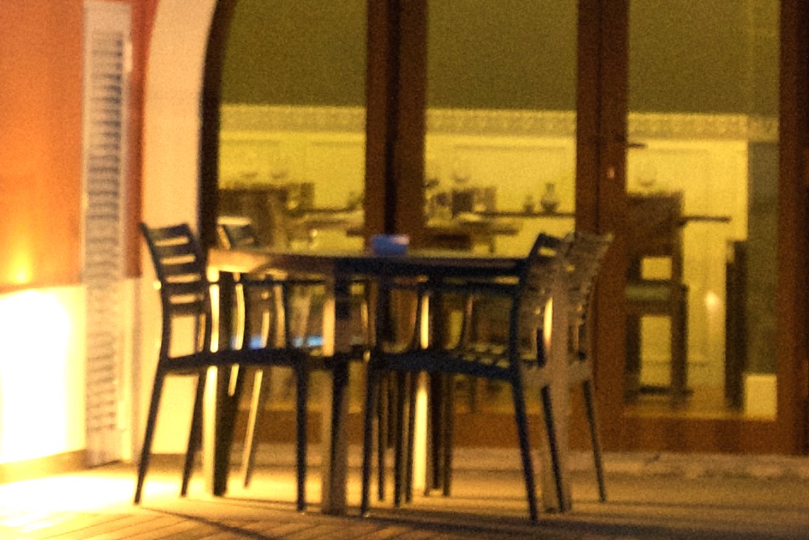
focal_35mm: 218
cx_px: 128
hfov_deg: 9.4
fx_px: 4901
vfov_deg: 6.2
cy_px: -301
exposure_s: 1/25
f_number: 5.6
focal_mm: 28
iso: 2500
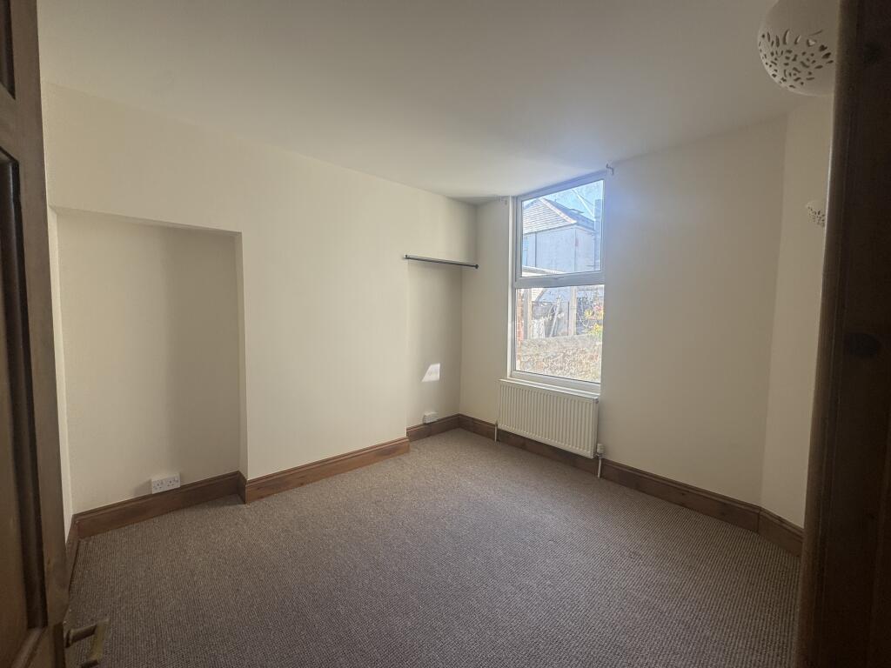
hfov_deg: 102.1
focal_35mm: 14
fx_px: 360
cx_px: 446
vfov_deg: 85.7
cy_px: 334
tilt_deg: -5.0
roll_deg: -0.5
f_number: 2.2
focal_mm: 2.22
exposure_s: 1/145
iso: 40
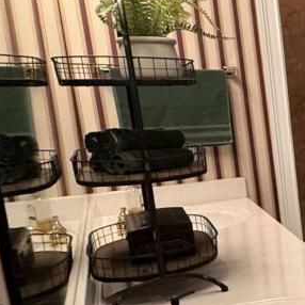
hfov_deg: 20.0
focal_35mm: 52
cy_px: 167
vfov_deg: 32.8
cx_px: 587
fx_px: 518
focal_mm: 2.22
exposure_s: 1/120
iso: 250
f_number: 2.2
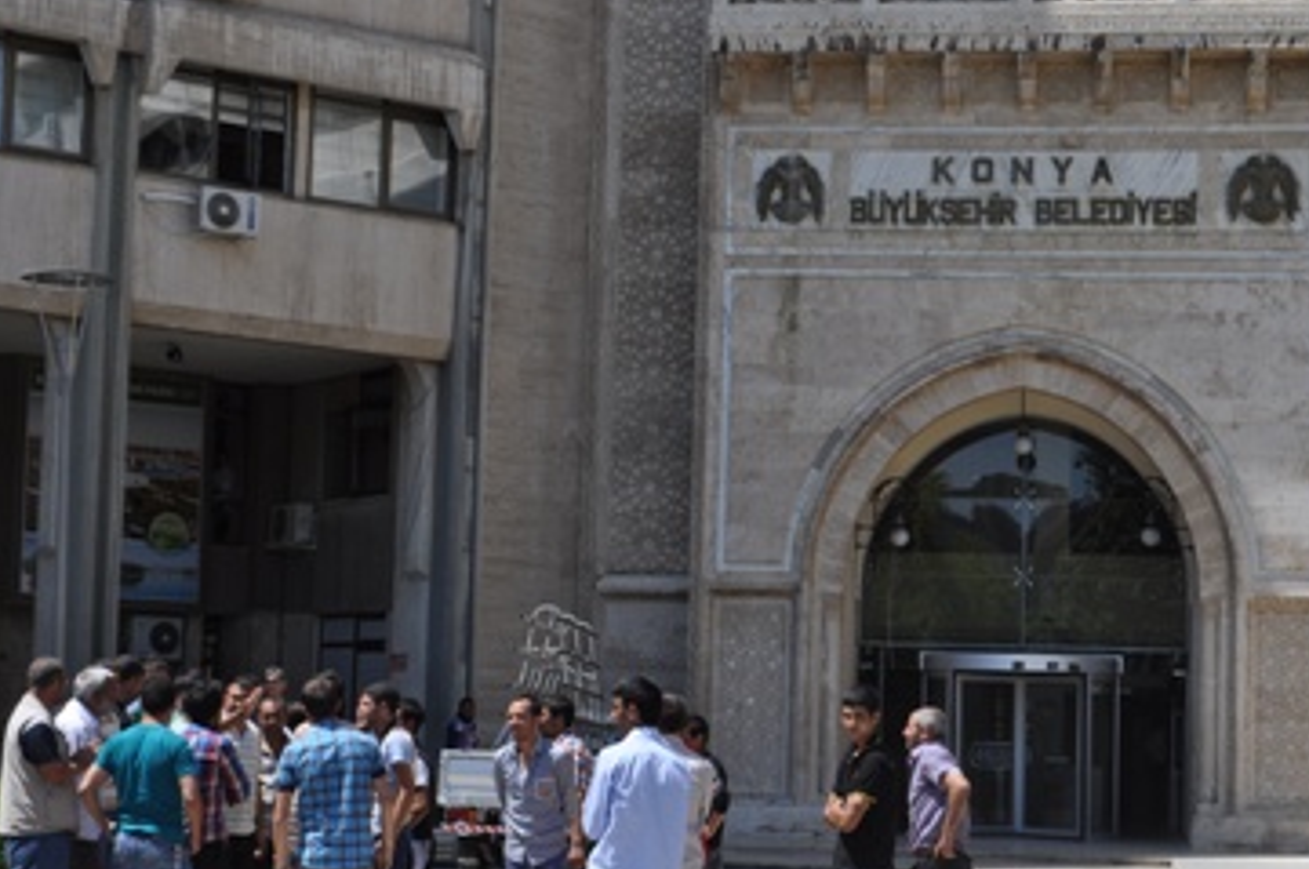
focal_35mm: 71
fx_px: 2578
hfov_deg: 28.5
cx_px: 665
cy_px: 502
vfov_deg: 19.1
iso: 200
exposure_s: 1/320
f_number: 9
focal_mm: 38
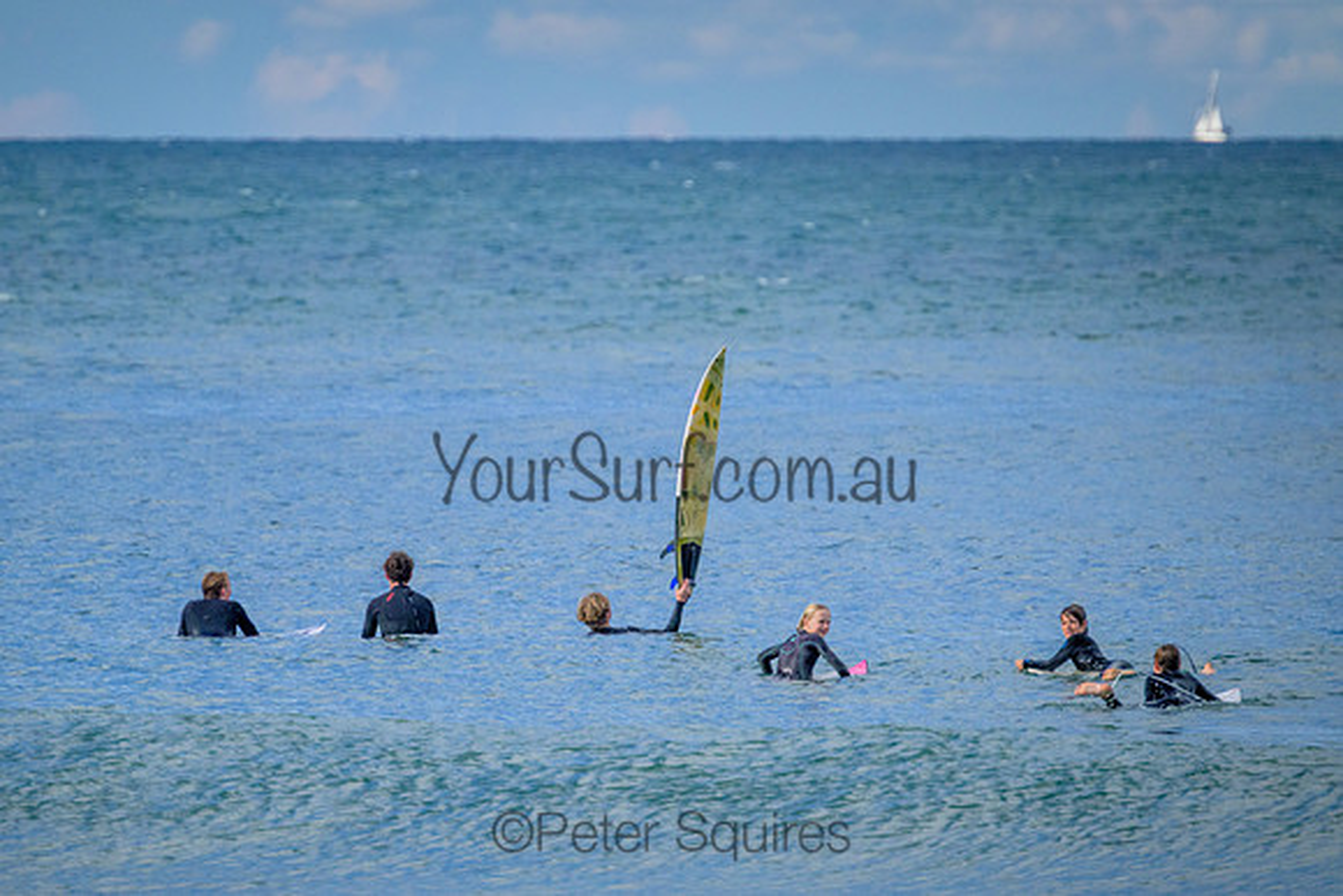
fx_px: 32171
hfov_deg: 2.4
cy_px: 457
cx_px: 630
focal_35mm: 862
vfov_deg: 1.6
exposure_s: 1/1250
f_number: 11
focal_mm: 800
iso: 2500
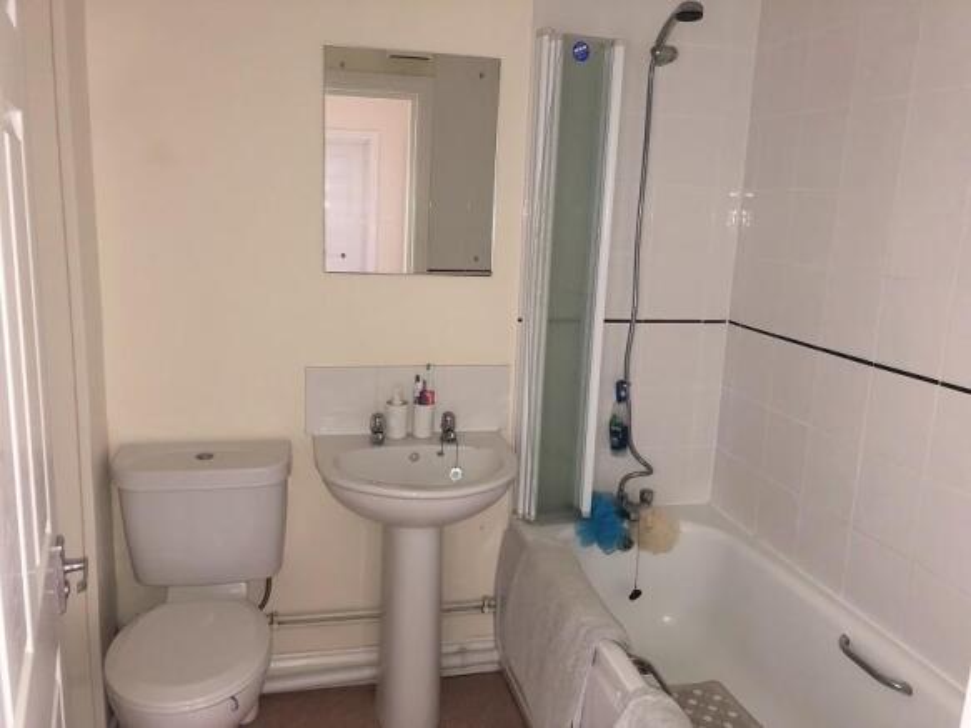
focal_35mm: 28
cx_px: 486
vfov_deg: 49.7
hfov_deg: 63.5
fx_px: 785
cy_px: 364
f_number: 1.8
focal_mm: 3.99
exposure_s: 1/6
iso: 80
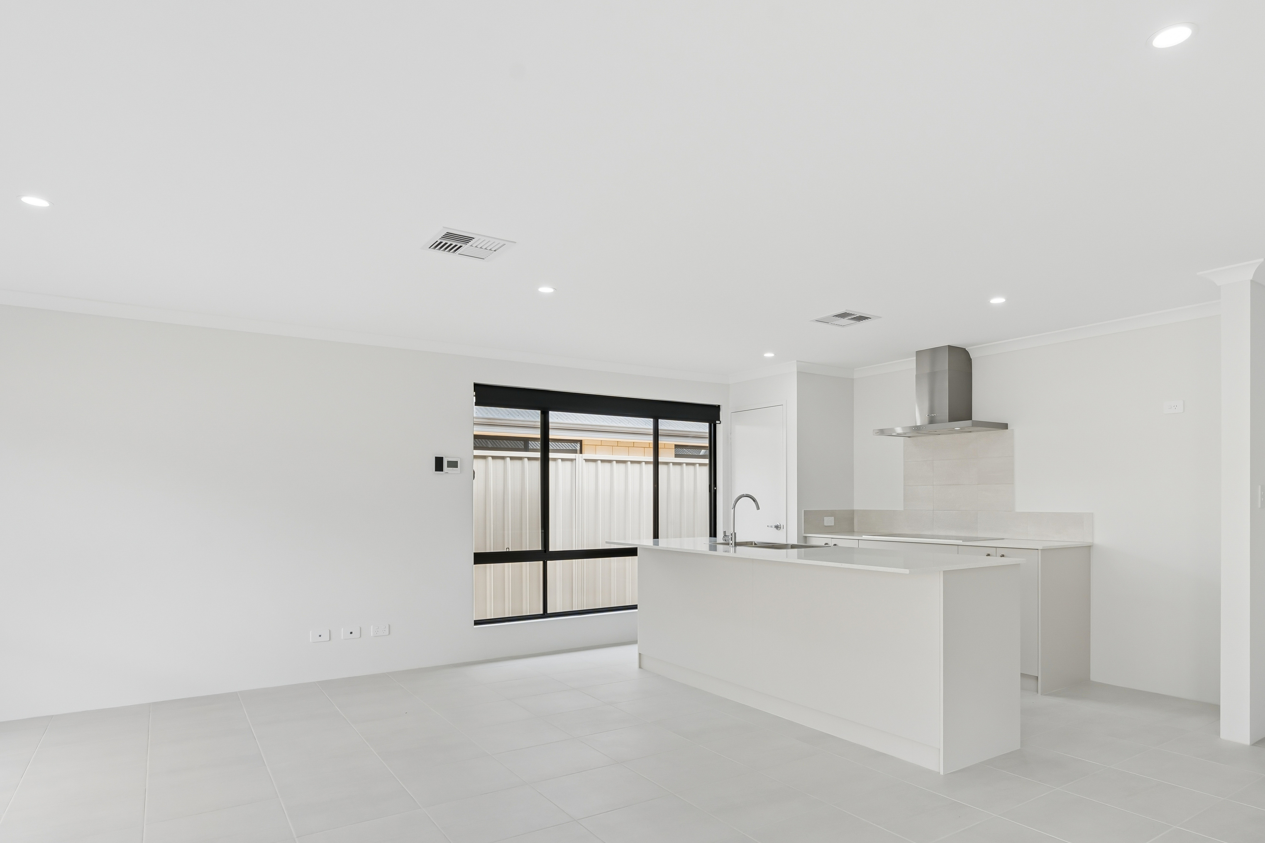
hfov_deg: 81.0
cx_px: 689
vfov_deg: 59.1
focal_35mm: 21
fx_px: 738
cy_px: 496
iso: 320
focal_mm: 16
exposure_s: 1/80
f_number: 8
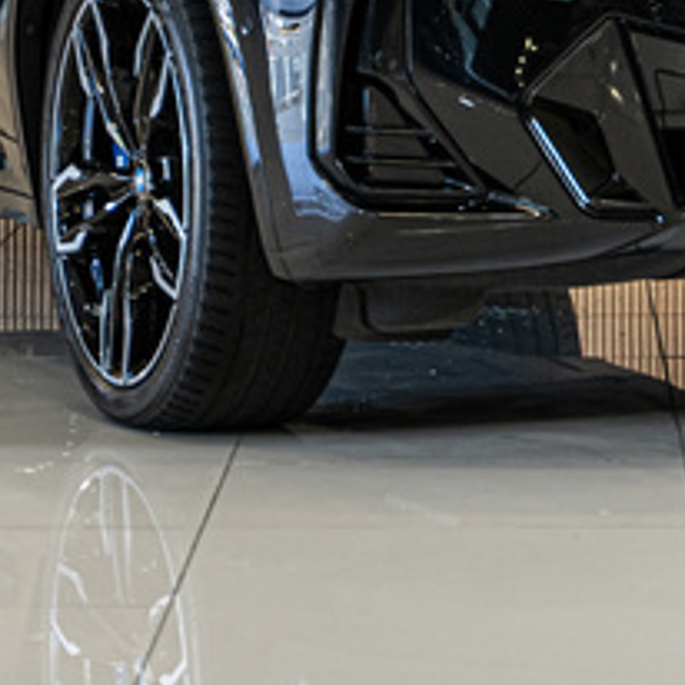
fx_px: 5194
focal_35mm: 232
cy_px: -422
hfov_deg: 7.5
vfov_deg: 7.4
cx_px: 514
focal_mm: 55
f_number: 2.8
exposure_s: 1/160
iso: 400
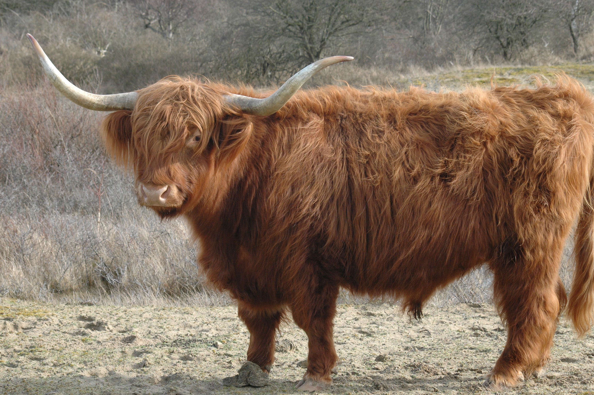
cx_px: 297
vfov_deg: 13.0
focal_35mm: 105
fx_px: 1731
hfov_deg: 19.5
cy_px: 198
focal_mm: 70
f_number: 9
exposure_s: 1/320
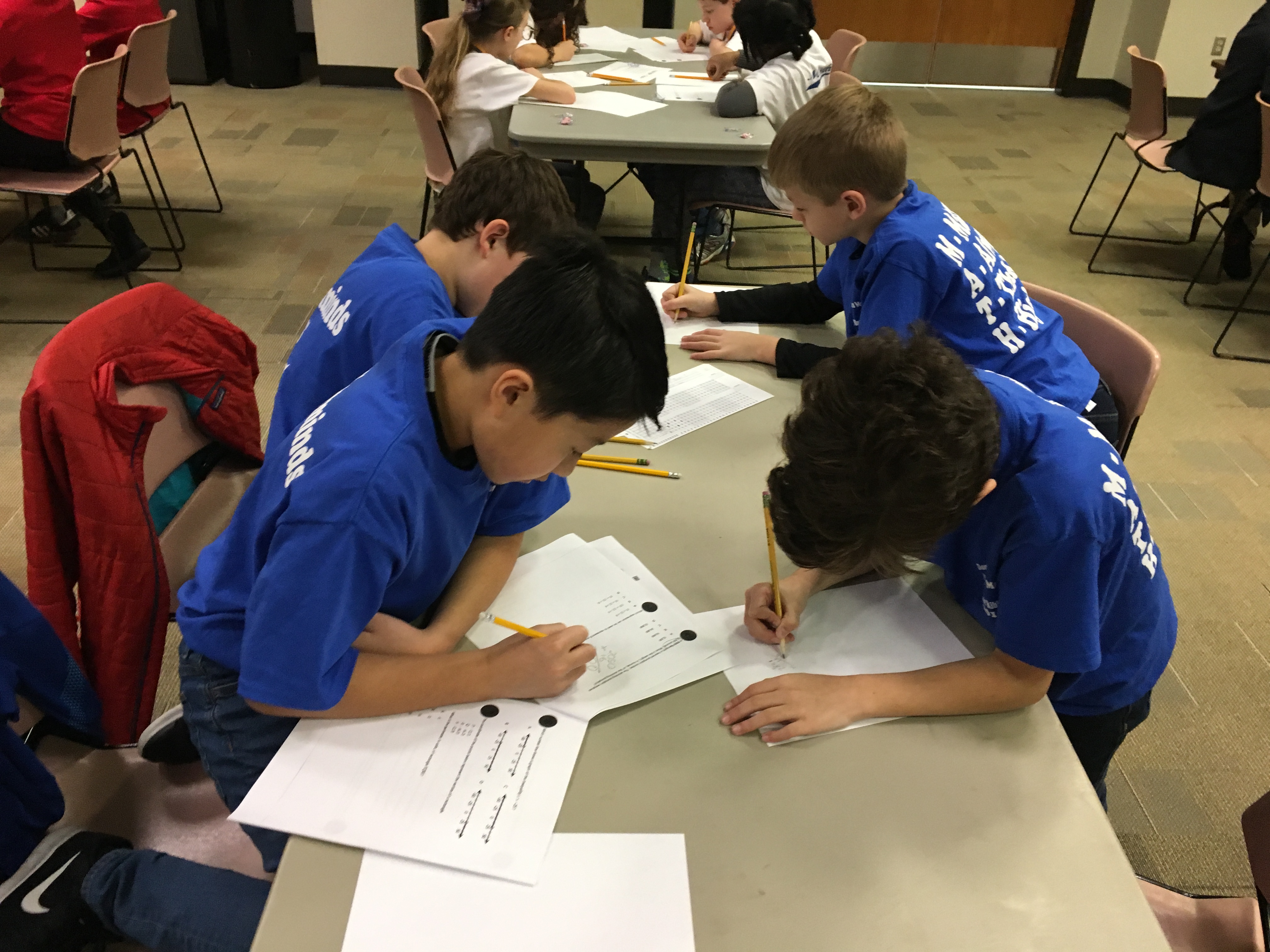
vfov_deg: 48.2
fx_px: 1064
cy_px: 476
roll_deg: -1.1
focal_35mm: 29
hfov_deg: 61.7
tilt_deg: -32.2
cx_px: 635
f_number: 2.2
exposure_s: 1/30
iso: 160
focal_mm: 4.15
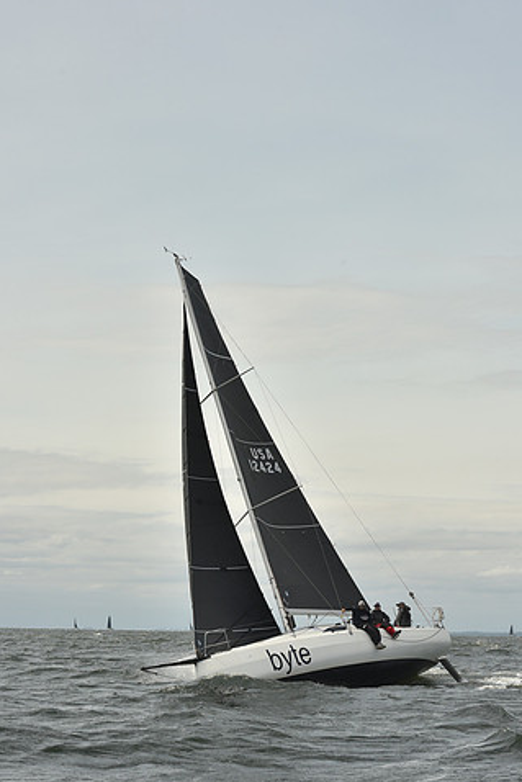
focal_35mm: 85
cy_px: 417
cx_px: 263
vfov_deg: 23.9
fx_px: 1847
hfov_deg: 16.1
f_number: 10
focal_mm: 70
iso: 250
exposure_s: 1/800
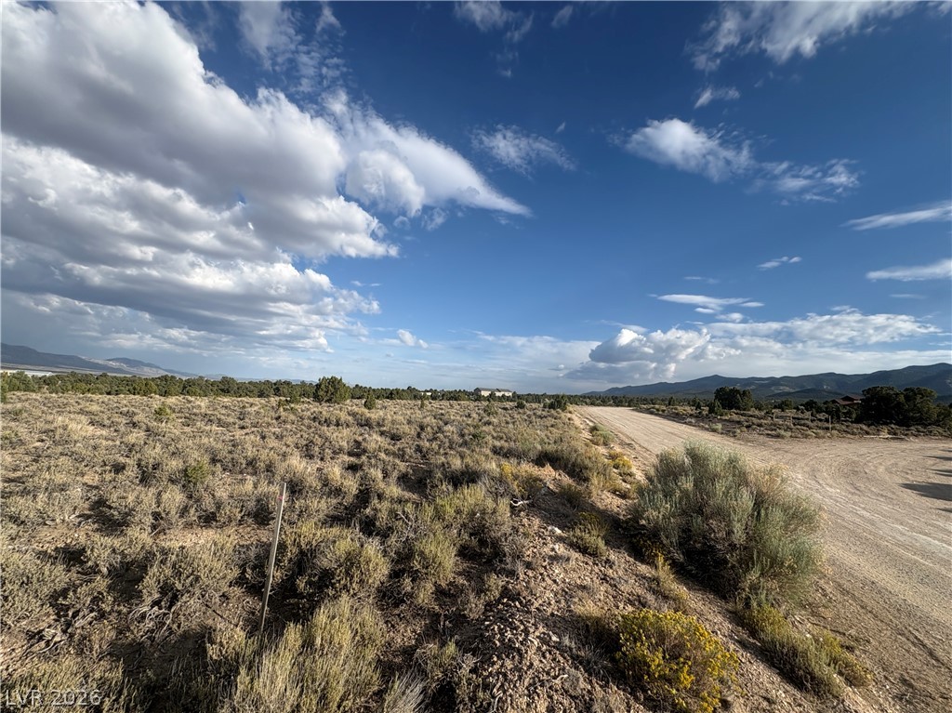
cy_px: 356
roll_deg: +0.2
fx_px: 385
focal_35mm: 14
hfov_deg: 102.1
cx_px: 476
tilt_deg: +5.6
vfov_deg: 85.6
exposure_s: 1/2342
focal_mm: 2.22
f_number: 2.2
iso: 50
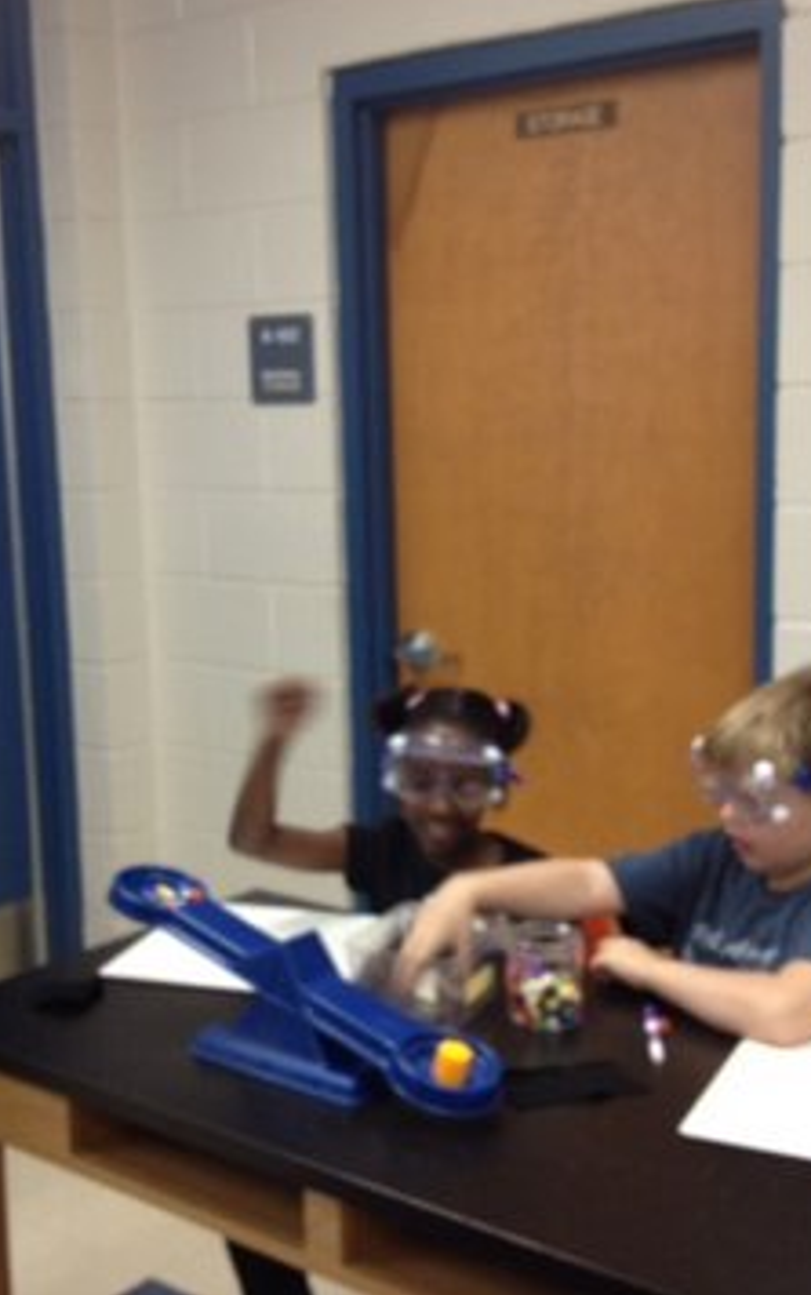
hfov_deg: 25.8
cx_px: 342
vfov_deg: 40.3
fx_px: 1765
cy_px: 644
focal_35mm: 50
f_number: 2.4
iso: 80
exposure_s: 1/20
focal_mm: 4.28
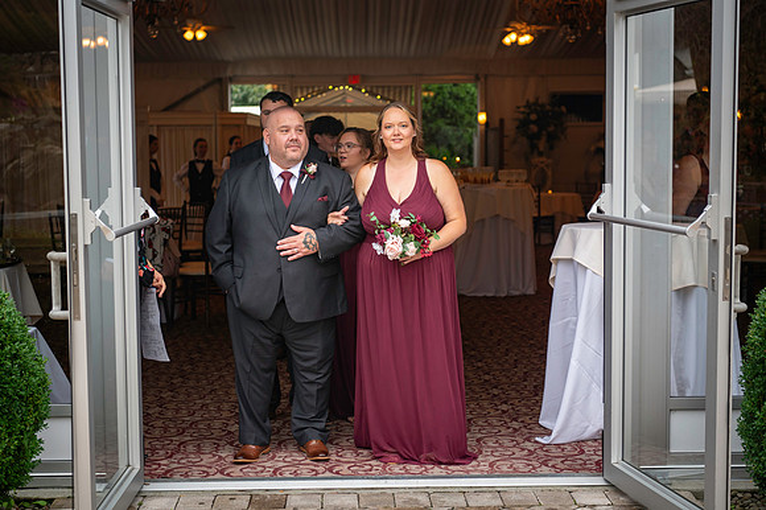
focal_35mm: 60
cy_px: 255
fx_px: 1276
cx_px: 383
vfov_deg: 22.6
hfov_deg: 33.4
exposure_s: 1/160
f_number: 3.5
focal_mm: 60
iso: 500
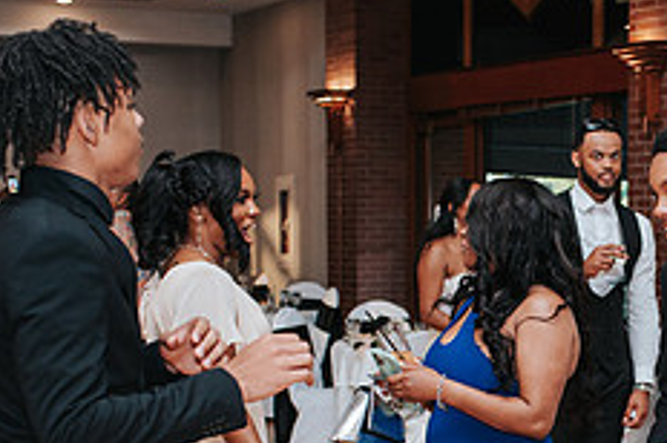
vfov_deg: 14.7
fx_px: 1702
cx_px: 615
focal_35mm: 92
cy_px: 406
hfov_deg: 21.6
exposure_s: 1/200
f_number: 3.2
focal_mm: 35
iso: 1000
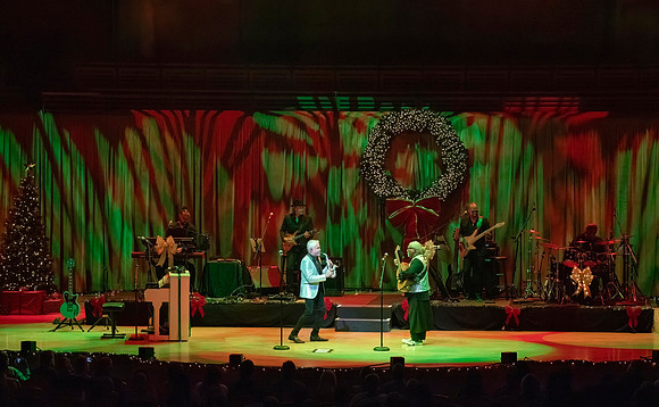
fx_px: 1975
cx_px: 353
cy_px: 223
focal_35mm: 110
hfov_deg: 18.9
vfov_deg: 11.8
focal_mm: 100
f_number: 8
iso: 5000
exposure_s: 1/320
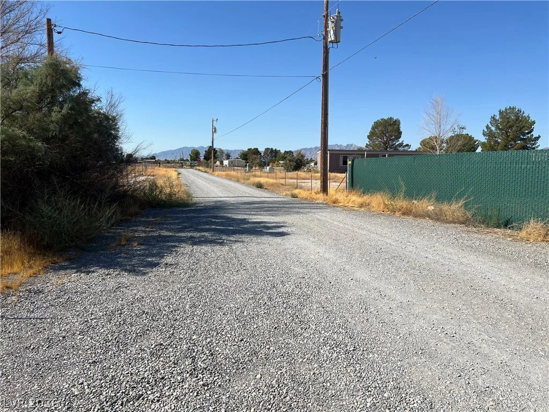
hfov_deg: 67.3
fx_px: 412
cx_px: 274
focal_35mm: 26
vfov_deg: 53.1
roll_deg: -0.3
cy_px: 206
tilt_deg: -6.5
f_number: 1.5
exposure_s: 1/5882
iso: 50
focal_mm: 5.7
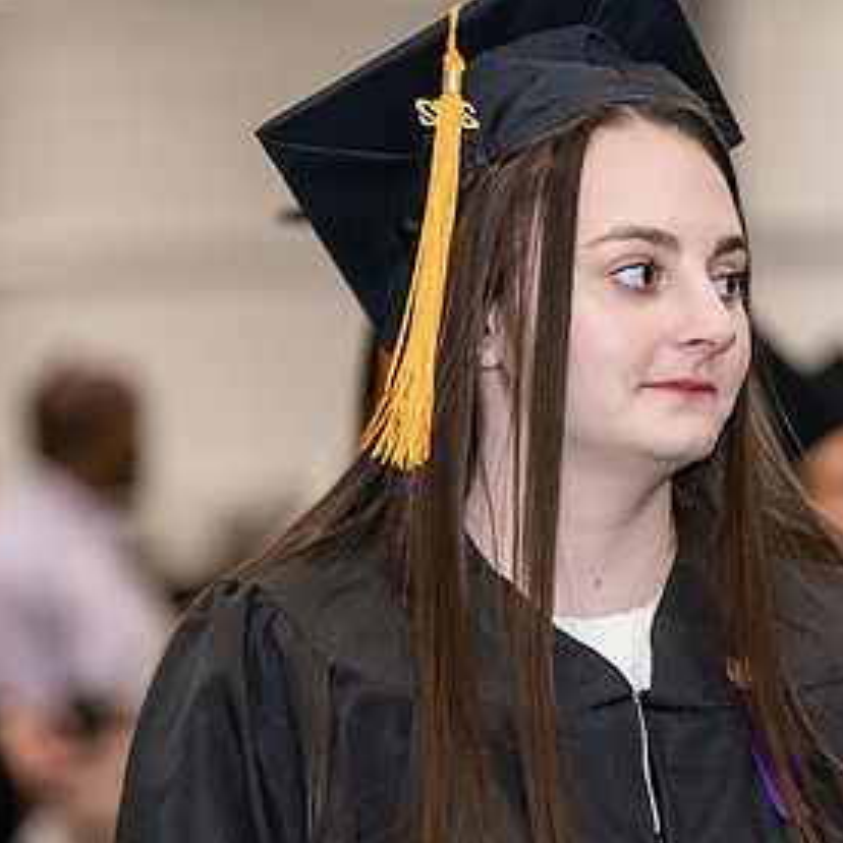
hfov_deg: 7.2
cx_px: 757
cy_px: 515
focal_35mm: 241
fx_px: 6640
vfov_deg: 7.3
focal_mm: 135
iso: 2000
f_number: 3.2
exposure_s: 1/200
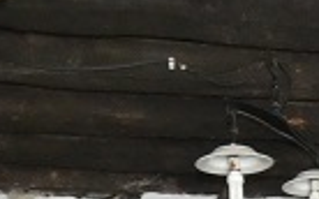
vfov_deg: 10.8
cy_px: 418
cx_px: 376
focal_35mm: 109
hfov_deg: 18.2
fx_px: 947
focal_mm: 3.6
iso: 800
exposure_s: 1/50
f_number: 2.8
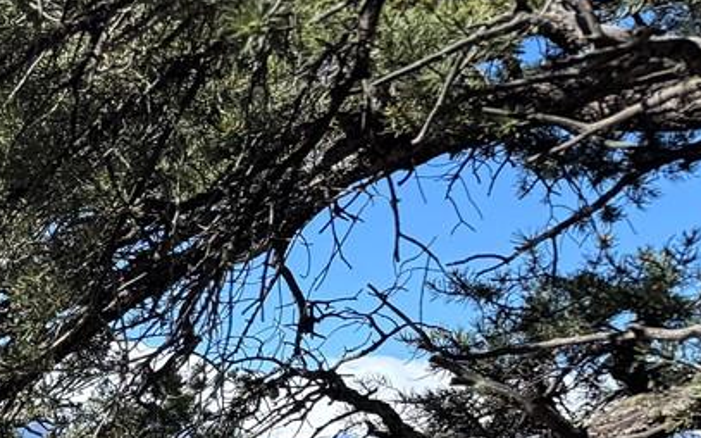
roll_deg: -1.5
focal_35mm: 100
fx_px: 1910
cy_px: 828
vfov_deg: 11.9
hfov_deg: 16.8
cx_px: -606
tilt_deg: -9.8
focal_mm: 6.76
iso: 80
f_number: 1.78
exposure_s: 1/2041
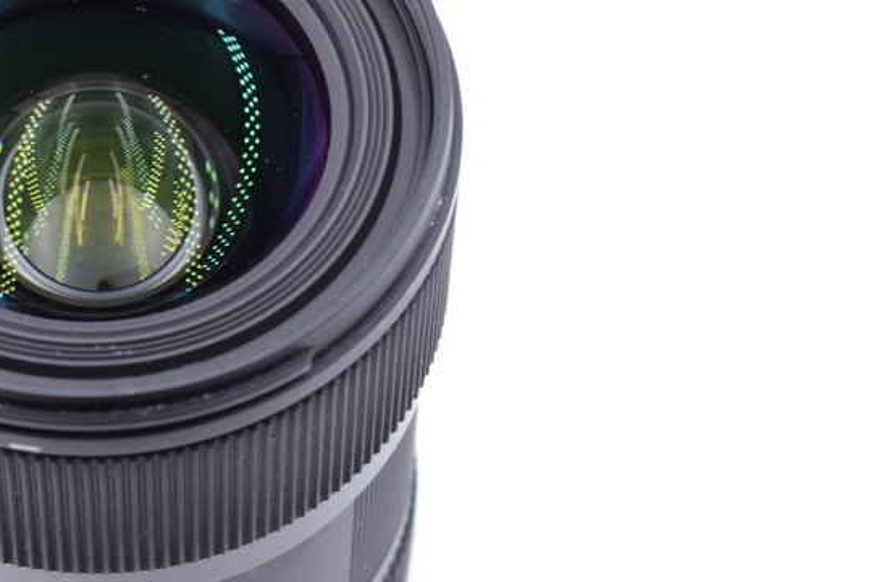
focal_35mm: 153
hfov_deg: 13.3
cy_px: 306
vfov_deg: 9.0
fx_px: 3695
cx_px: 152
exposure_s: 1/125
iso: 400
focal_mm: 55
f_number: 7.1
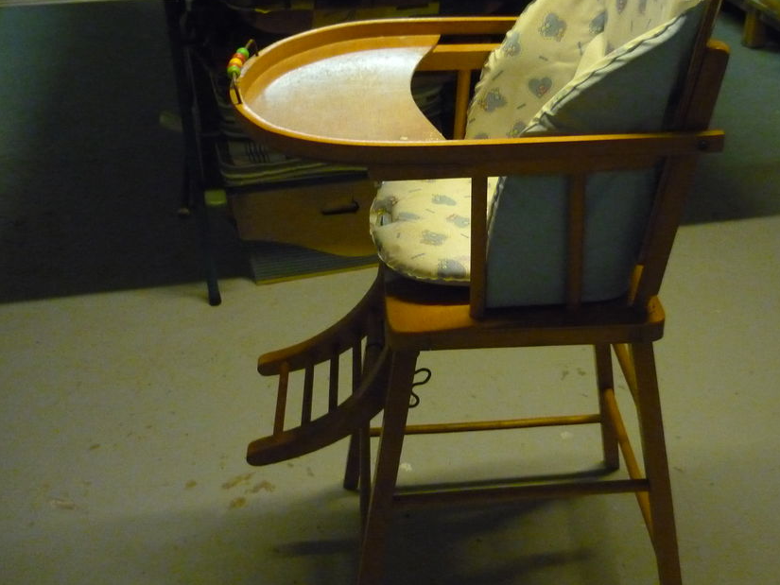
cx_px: 457
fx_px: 901
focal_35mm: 40
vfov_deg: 35.9
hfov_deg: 46.6
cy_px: 245
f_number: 2.8
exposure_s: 1/20
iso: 800
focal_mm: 5.5
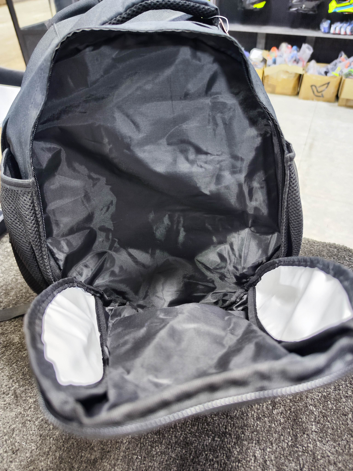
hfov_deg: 58.9
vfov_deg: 73.9
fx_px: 313
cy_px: 236
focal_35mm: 23
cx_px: 176
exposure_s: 1/100
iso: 279
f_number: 1.69
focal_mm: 7.01
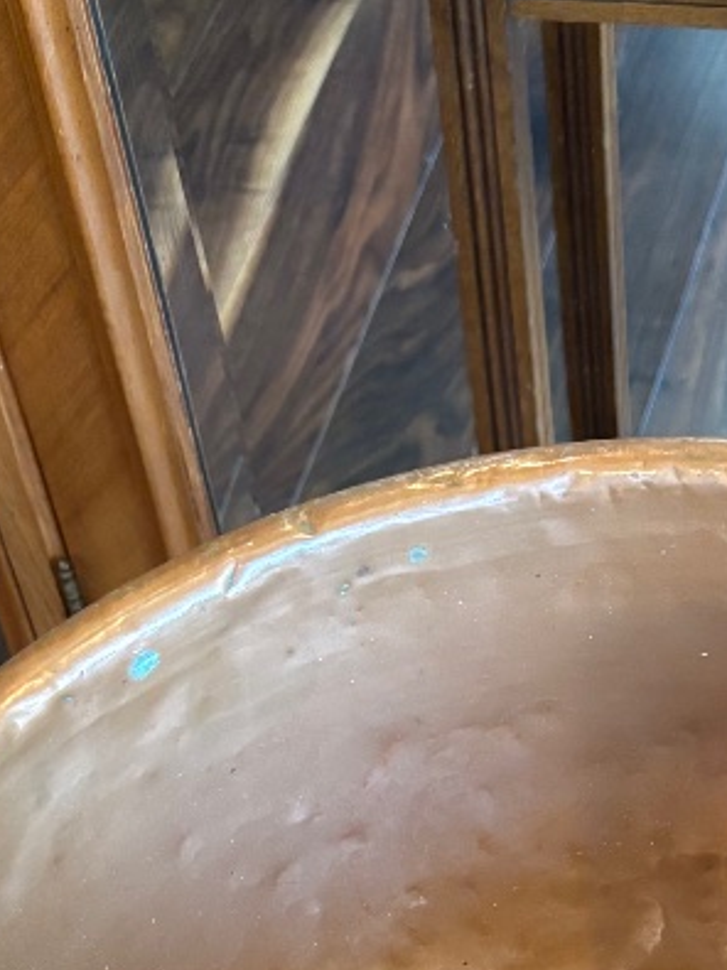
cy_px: 1390
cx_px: 641
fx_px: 2213
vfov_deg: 21.4
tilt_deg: -62.6
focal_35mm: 79
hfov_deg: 18.4
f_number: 1.6
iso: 400
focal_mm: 5.96
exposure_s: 1/60
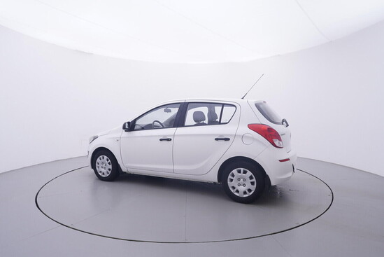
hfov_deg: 77.3
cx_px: 192
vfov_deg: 56.2
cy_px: 128
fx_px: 240
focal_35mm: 22
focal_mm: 15
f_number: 5
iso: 200
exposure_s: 1/80
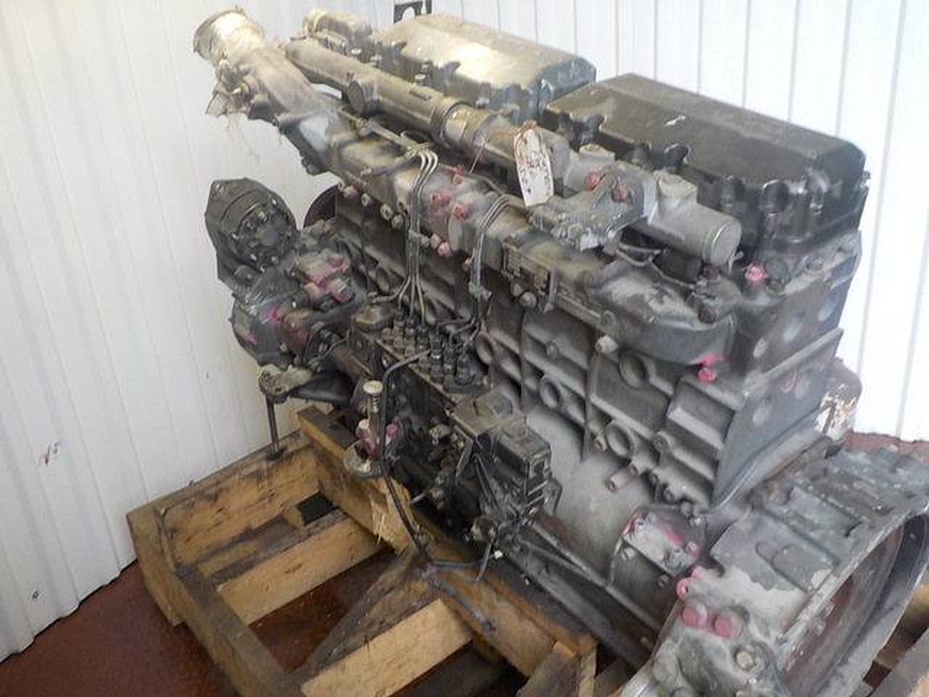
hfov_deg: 60.0
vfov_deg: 46.8
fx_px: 805
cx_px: 464
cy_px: 348
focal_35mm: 30
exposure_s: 1/30
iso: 140
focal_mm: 4.1
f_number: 3.3
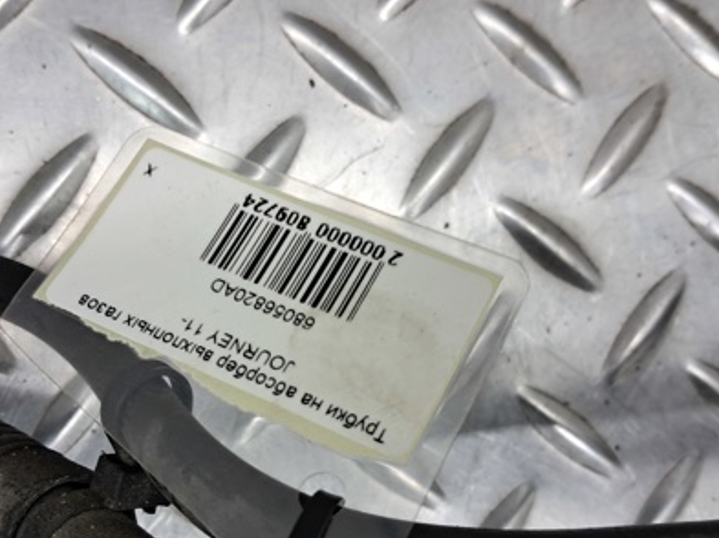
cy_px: 328
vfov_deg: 32.7
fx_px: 913
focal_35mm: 44
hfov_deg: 42.9
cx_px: 315
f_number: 1.8
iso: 100
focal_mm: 4
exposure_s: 1/50
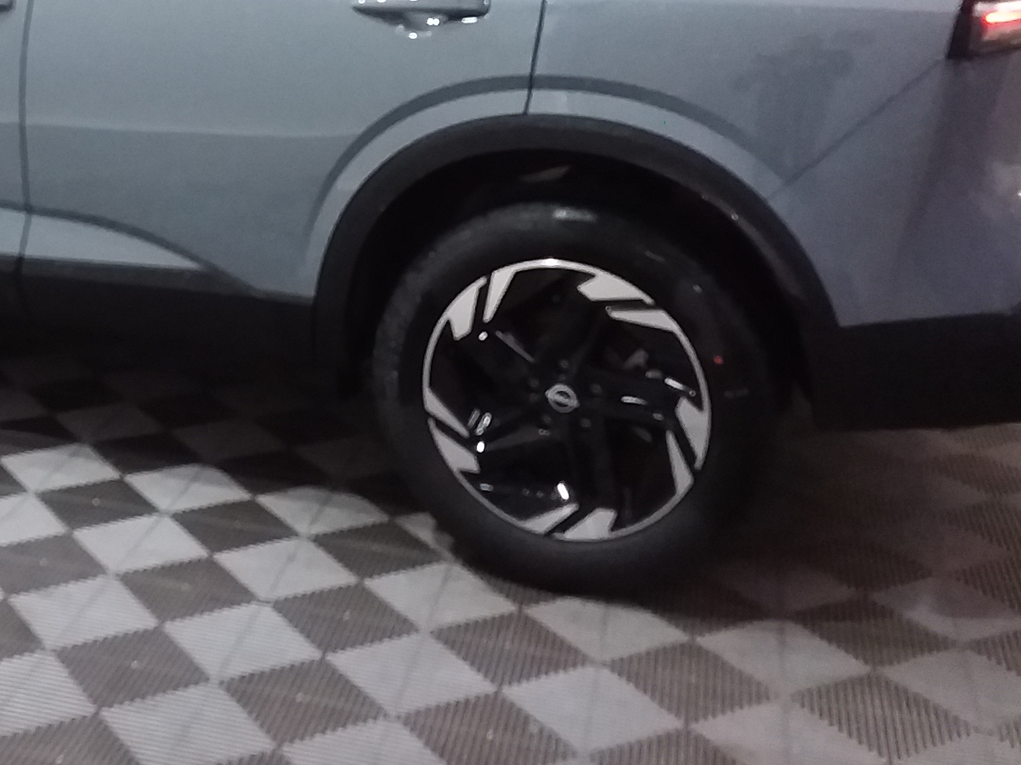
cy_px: 122
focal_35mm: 56
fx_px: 1652
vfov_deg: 25.5
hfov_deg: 33.4
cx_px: 207
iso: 200
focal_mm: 2.91
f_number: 1.9
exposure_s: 1/33
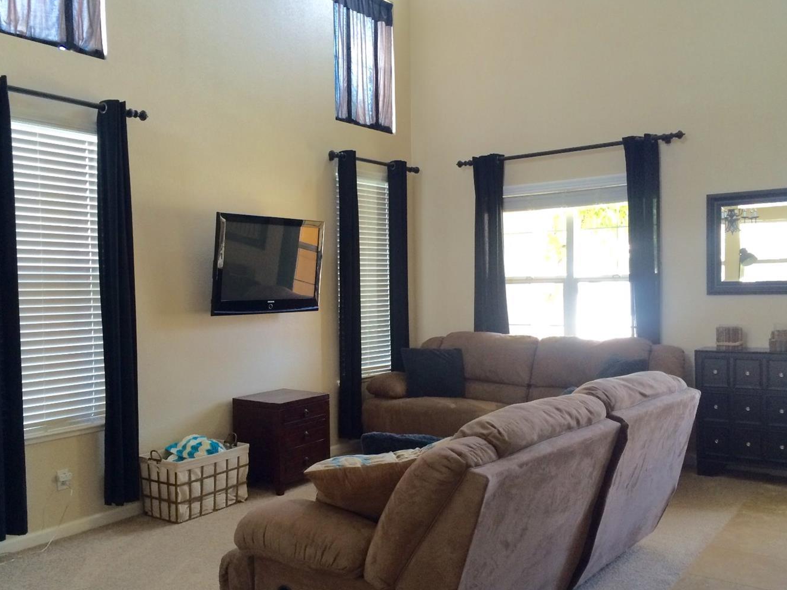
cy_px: 315
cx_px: 360
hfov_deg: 55.3
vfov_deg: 42.9
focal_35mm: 33
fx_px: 750
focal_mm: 4.15
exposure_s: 1/30
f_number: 2.2
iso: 125
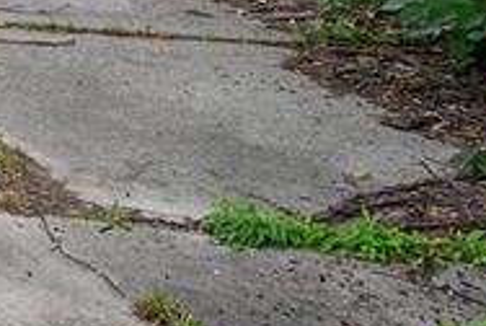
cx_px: -757
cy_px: -286
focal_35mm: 87
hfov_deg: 13.8
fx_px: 1176
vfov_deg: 13.8
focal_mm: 16
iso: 100
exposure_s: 1/320
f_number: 4
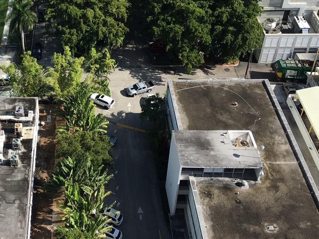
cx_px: 51
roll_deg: +2.8
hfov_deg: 34.1
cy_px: 23
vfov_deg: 26.1
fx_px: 498
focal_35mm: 54
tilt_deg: -36.0
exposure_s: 1/1183
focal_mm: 4.15
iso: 25
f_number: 2.2
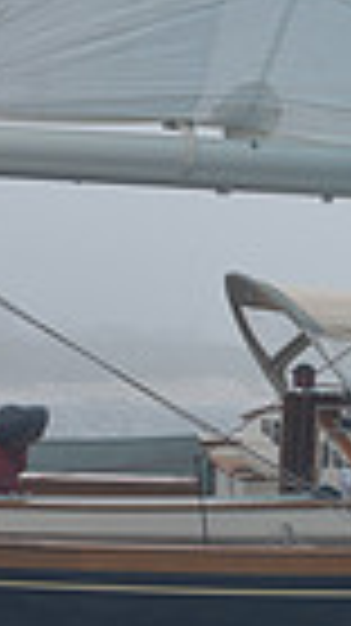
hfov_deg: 3.8
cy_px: 570
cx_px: 1278
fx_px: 5089
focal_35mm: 307
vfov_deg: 7.0
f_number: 8
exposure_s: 1/800
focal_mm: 70
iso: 250
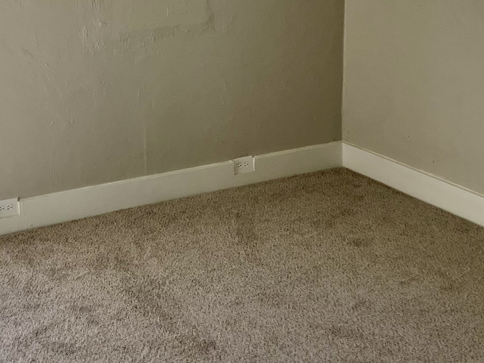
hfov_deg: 28.7
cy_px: 33
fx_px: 937
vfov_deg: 21.4
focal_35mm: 67
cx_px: 145
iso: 16
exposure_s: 1/154
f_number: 1.8
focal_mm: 3
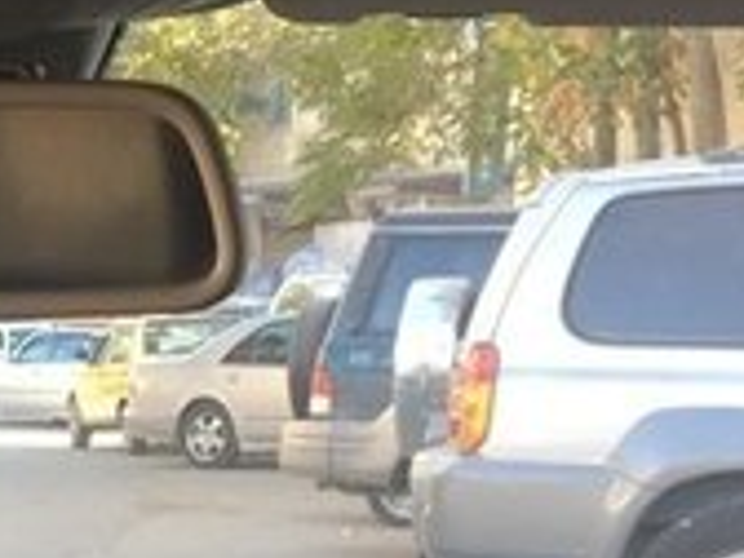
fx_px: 2450
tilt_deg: -14.5
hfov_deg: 16.2
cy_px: 963
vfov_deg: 12.1
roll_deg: +0.1
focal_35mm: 114
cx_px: -252
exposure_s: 1/50
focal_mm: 4.15
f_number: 2.2
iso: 25
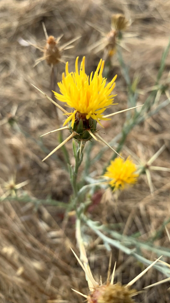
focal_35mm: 29
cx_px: 106
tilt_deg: -47.0
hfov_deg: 39.9
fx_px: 232
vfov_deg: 66.1
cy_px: 152
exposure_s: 1/835
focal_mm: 4.25
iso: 25
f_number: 1.8
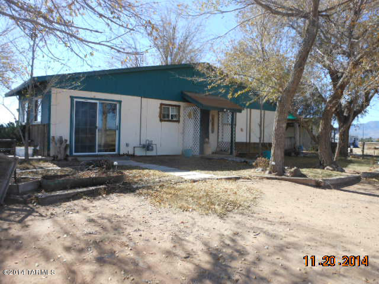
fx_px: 307
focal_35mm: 28
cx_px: 190
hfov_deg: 63.4
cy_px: 142
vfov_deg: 49.7
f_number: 3.7
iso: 80
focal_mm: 5
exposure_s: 1/320
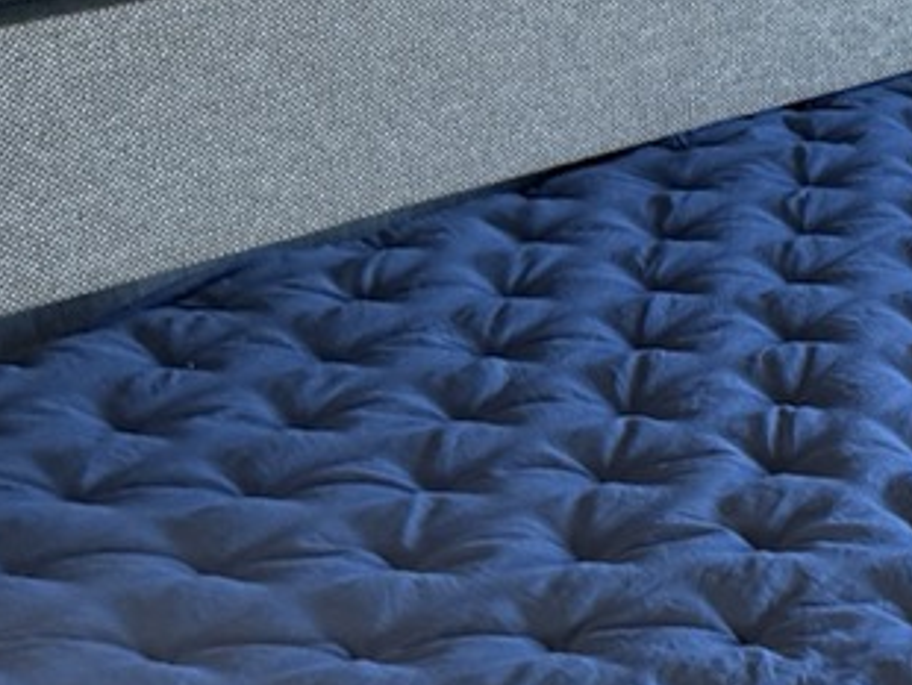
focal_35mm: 99
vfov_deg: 14.7
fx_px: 2610
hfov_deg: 18.0
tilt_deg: -10.4
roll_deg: +2.0
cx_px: 1303
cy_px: -12
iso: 250
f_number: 1.78
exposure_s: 1/60
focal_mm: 6.76
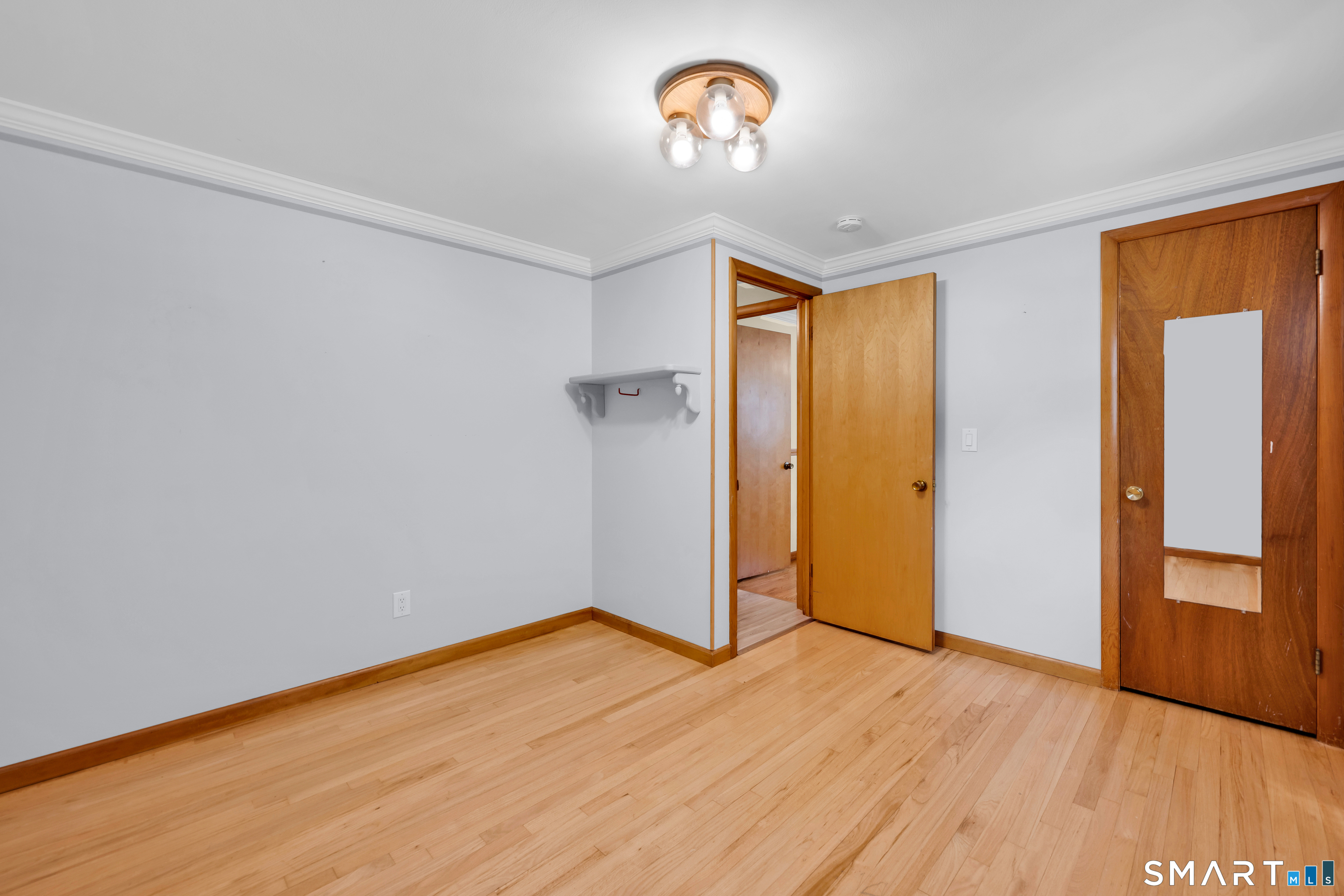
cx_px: 672
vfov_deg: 81.2
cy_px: 448
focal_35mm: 14
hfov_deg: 104.3
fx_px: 523
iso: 200
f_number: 8
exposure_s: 1/50
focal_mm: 14
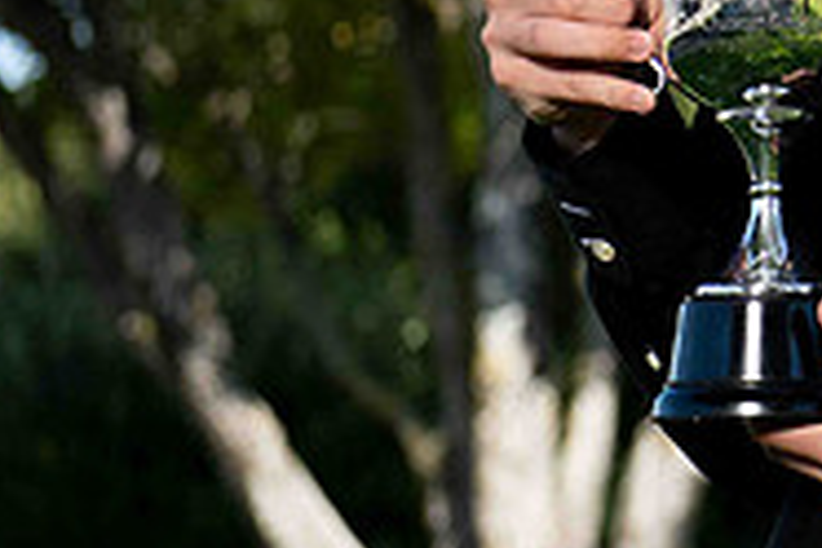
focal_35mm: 247
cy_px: -292
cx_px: 1399
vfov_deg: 5.5
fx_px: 5639
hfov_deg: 8.1
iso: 400
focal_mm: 62
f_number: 4
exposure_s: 1/1250
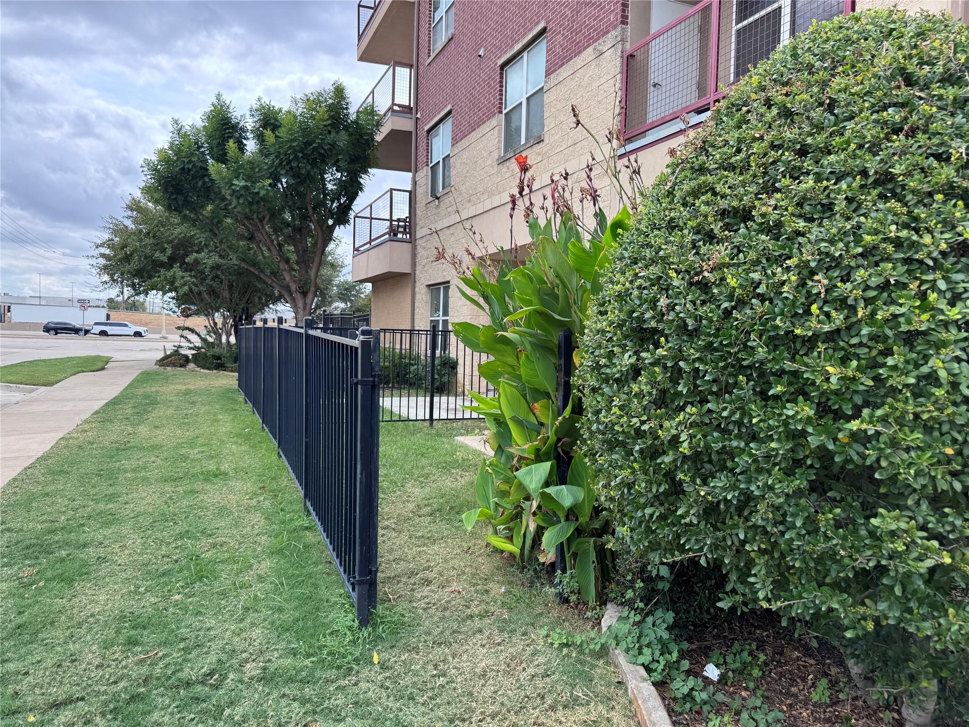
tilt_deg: -3.0
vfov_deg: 56.8
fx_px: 672
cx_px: 484
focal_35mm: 24
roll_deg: -1.9
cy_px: 364
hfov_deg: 71.6
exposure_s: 1/980
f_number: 1.78
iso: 80
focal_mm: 6.76
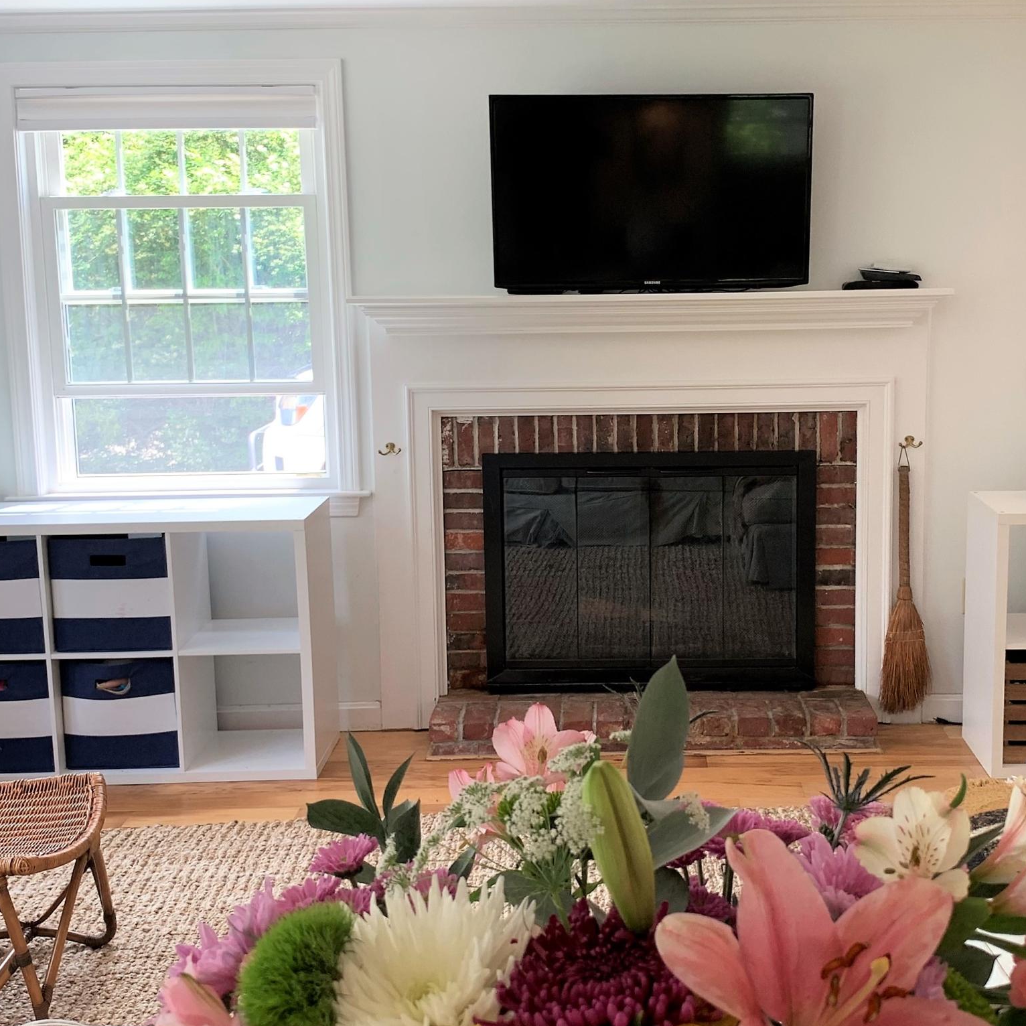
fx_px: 1509
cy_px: 499
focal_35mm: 45
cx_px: 623
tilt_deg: -7.4
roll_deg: -0.5
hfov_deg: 37.4
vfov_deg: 37.5
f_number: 1.8
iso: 40
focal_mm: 4.25
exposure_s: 1/120
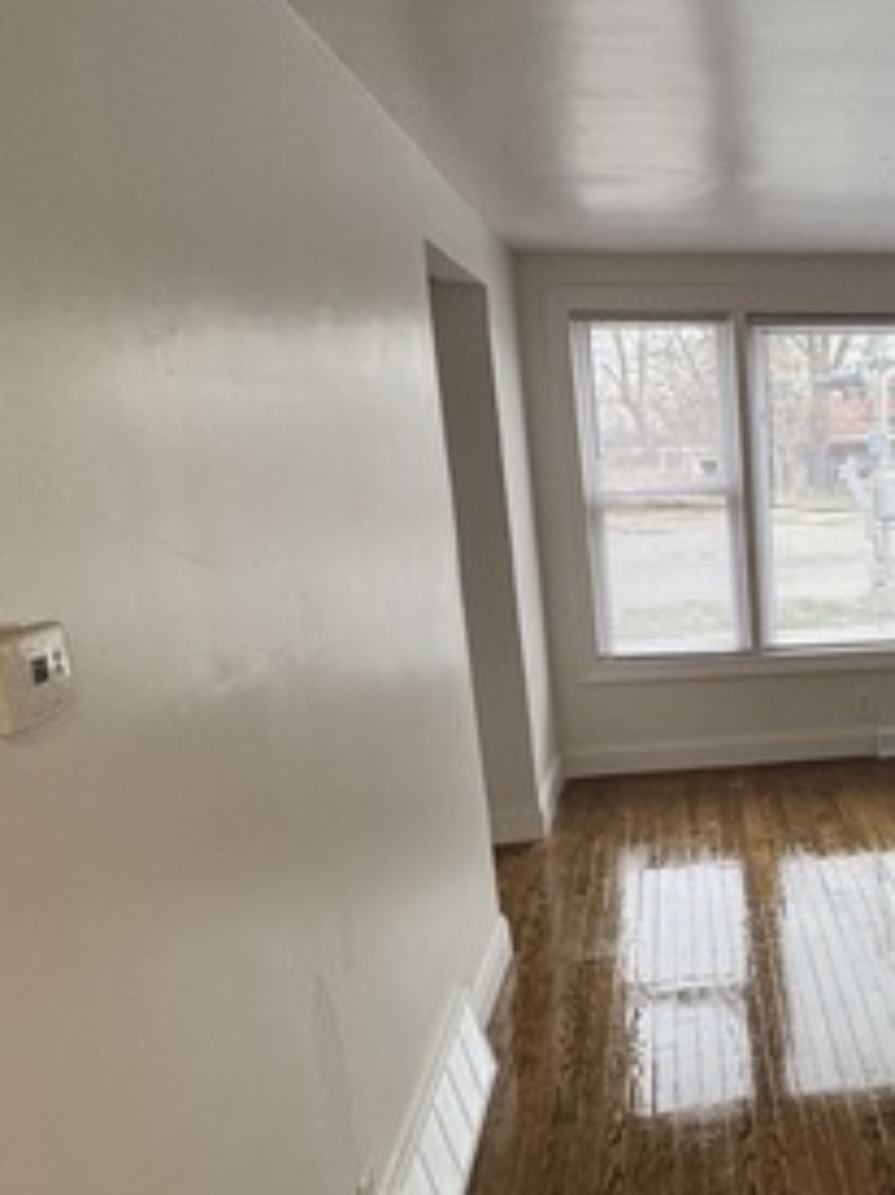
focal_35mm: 34
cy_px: 702
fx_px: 1173
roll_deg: +1.9
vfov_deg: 53.7
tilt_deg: -13.7
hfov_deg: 37.6
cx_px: 882
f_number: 2.2
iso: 250
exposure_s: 1/120
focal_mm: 2.22
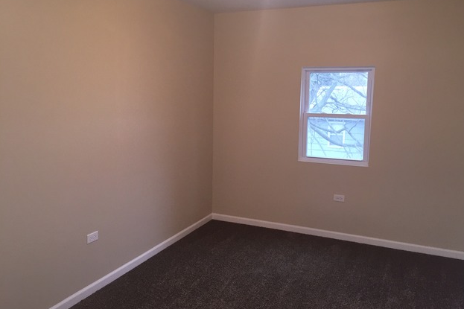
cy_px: 144
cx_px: 236
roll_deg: -1.1
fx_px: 399
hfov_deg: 60.3
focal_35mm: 31
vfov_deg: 42.3
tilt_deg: -7.4
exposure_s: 1/30
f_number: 2.2
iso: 125
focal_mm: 4.15
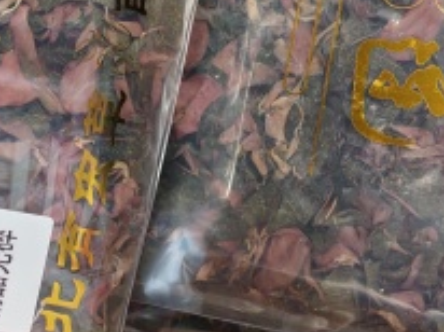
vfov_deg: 14.0
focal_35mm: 105
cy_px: 99
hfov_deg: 18.5
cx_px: 71
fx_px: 1345
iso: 125
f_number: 1.95
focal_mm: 5.52
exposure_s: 1/100
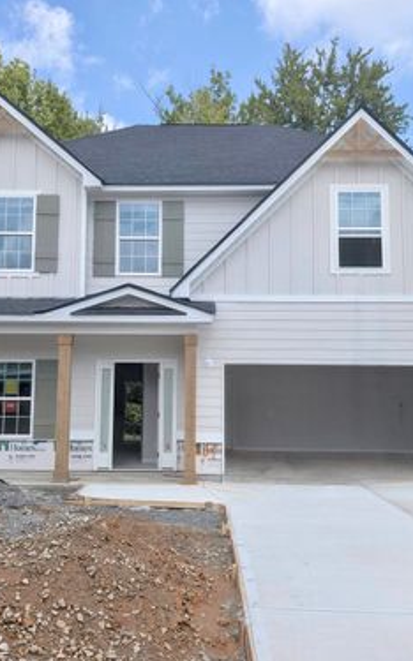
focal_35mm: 34
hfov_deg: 37.2
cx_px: 194
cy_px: 330
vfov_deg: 56.7
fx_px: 613
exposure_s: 1/917
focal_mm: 6.9
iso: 22
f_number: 1.68
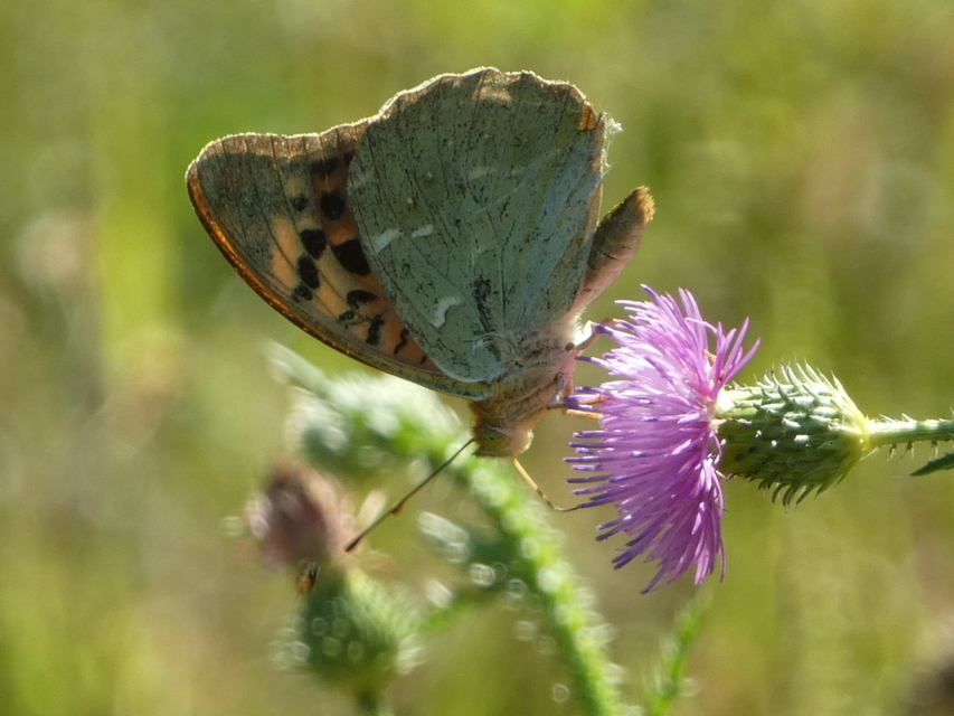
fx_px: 14636
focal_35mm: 531
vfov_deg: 2.8
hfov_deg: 3.7
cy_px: 358
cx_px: 477
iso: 100
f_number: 5.6
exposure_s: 1/100
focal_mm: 95.2
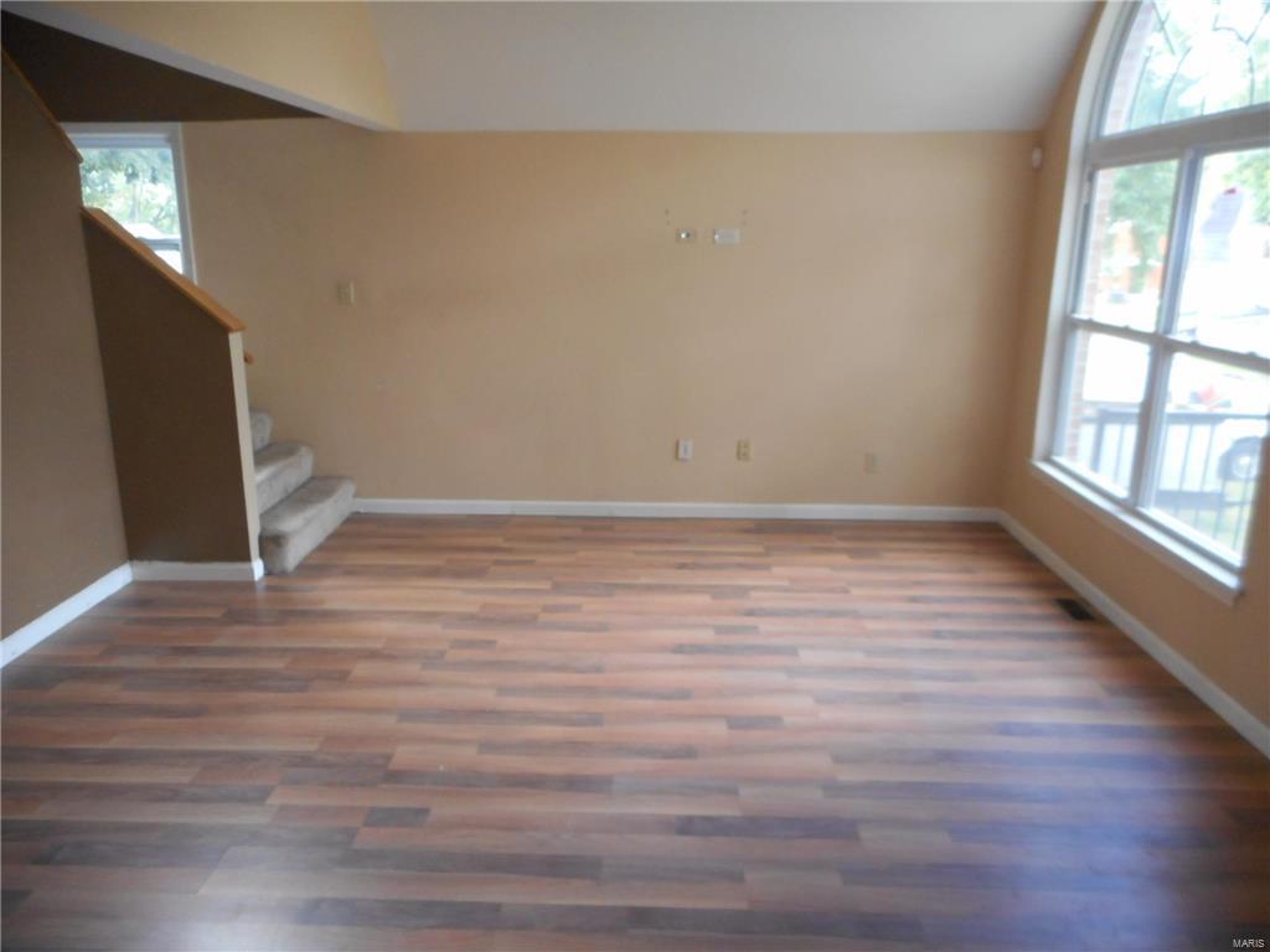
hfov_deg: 69.4
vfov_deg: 54.9
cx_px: 635
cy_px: 476
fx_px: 917
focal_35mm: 25
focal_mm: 4.5
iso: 280
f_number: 3.7
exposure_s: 1/30
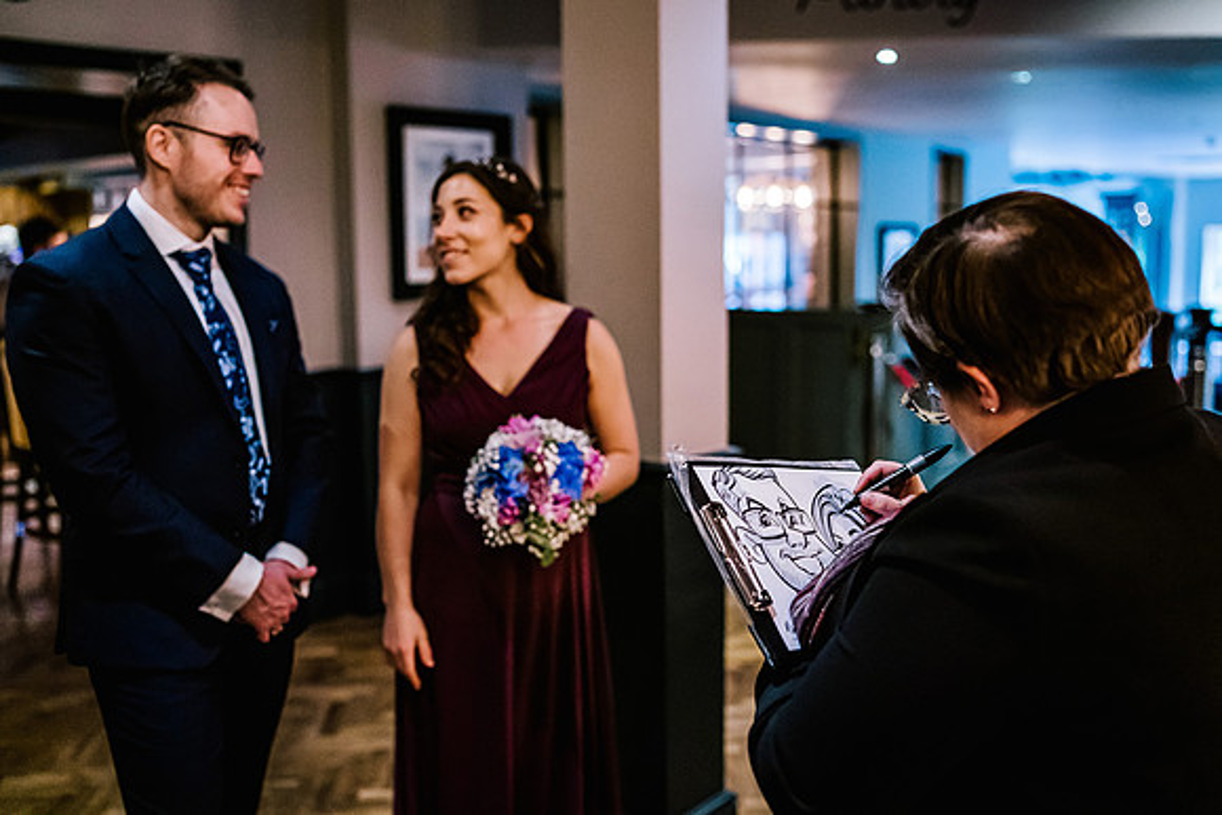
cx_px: 635
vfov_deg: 35.6
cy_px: 409
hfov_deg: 51.4
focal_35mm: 37
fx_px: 1270
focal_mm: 35
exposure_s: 1/500
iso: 5000
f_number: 2
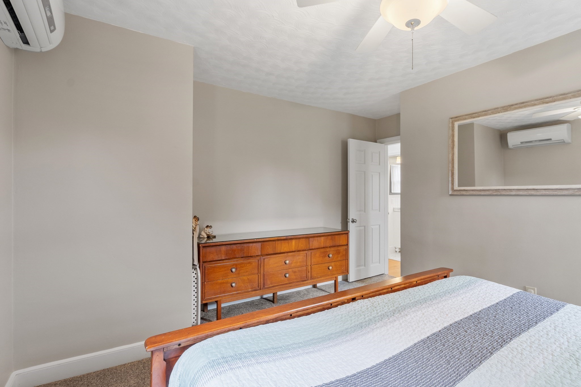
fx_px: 290
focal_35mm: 18
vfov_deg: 67.4
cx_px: 290
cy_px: 194
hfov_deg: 90.0
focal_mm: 12
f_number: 8
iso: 400
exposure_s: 1.3
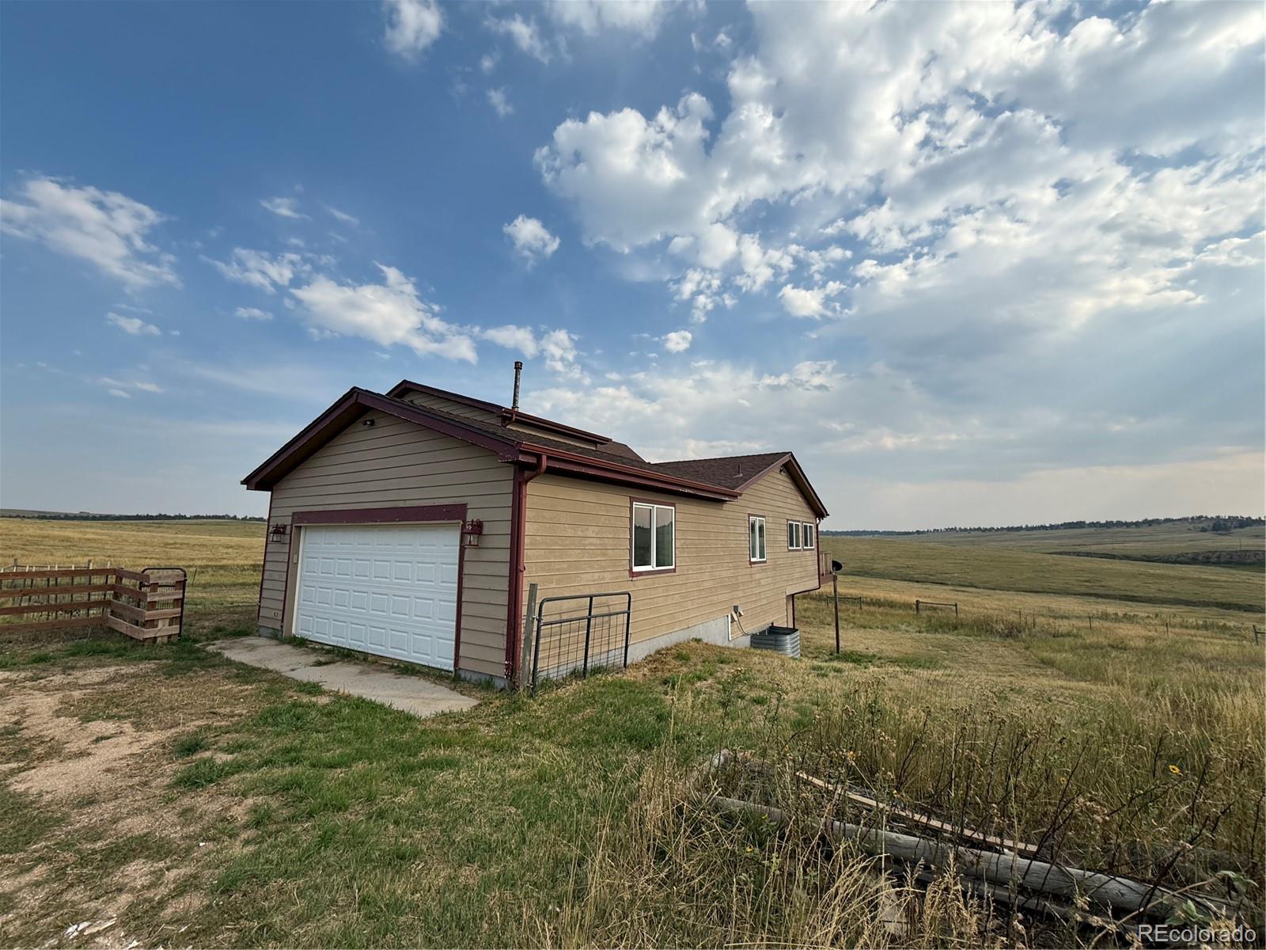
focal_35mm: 14
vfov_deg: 85.7
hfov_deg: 102.1
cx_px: 633
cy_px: 475
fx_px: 512
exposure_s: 1/2092
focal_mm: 2.22
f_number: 2.2
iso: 50
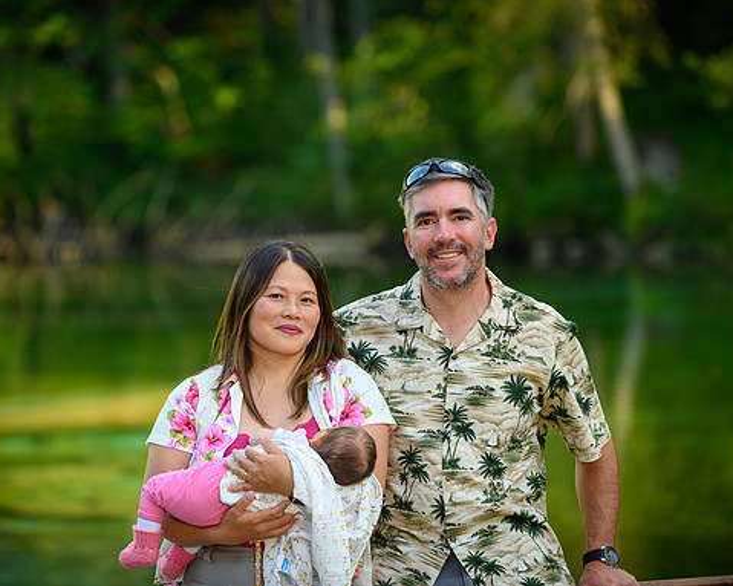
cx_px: 334
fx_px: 3817
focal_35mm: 176
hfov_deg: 11.0
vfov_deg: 8.8
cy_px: 292
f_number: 4
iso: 100
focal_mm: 155
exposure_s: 1/100
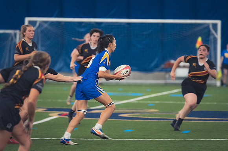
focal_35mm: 292
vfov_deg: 4.7
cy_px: 76
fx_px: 1848
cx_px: 114
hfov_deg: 7.1
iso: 4000
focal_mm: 195
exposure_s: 1/320
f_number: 2.8
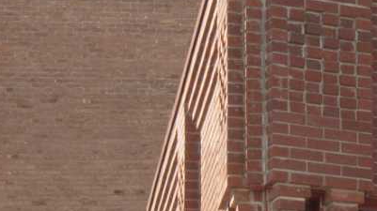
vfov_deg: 4.6
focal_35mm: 257
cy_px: 452
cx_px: 822
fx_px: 2568
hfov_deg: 7.9
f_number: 22
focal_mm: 48
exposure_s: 1/60
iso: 800
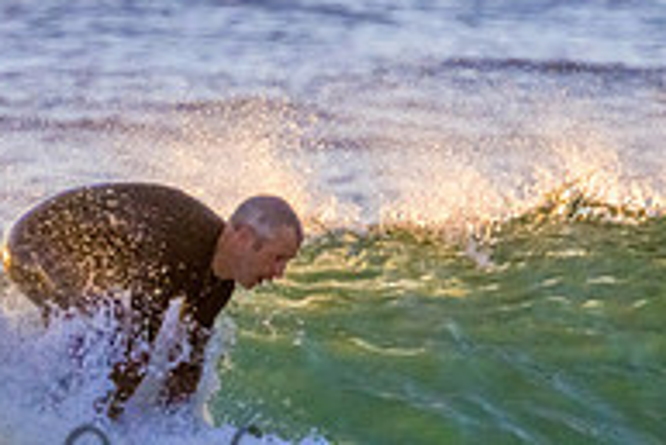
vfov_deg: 0.6
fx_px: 44395
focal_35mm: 2398
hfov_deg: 0.9
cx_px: 210
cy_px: 450
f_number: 11
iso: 5000
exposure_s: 1/1250
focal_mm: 800
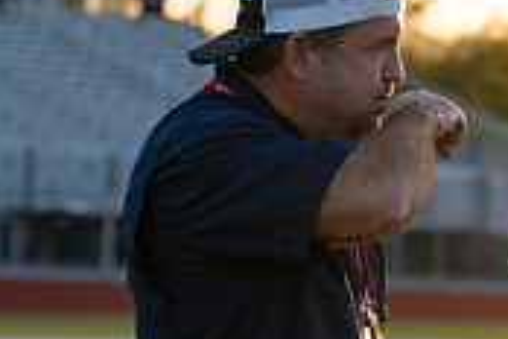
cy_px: 425
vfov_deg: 5.8
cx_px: 397
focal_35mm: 234
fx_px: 3302
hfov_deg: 8.8
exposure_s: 1/1000
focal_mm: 70
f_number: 2.8
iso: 200
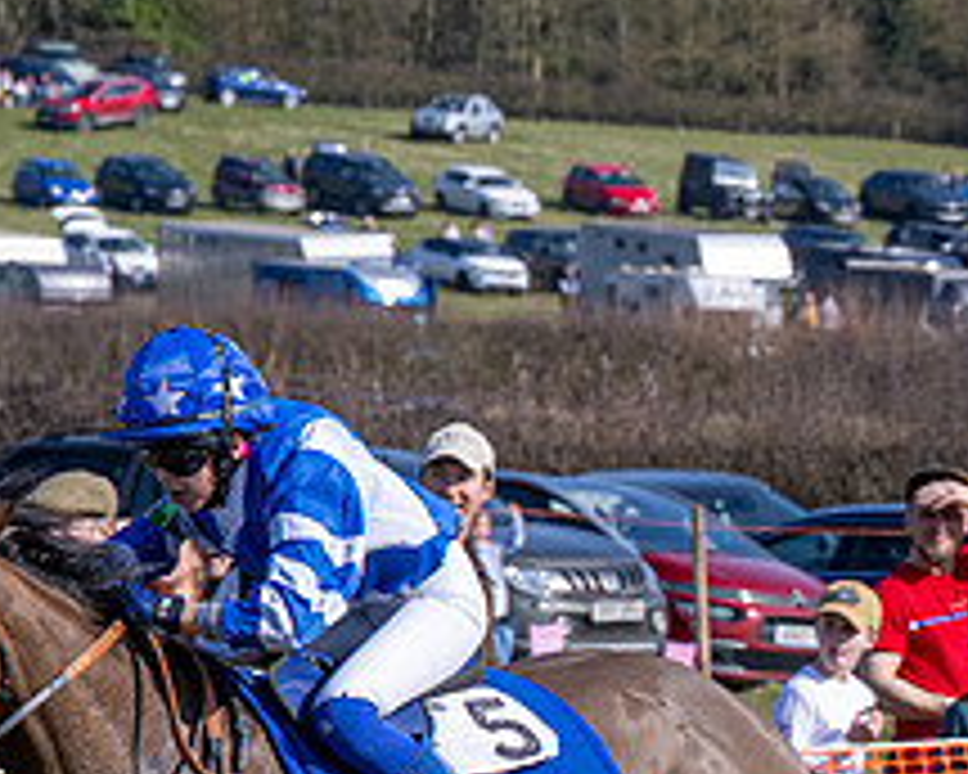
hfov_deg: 6.5
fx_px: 8566
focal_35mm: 299
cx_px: 736
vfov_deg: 5.2
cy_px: 928
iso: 200
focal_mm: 74
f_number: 5
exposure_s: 1/1600
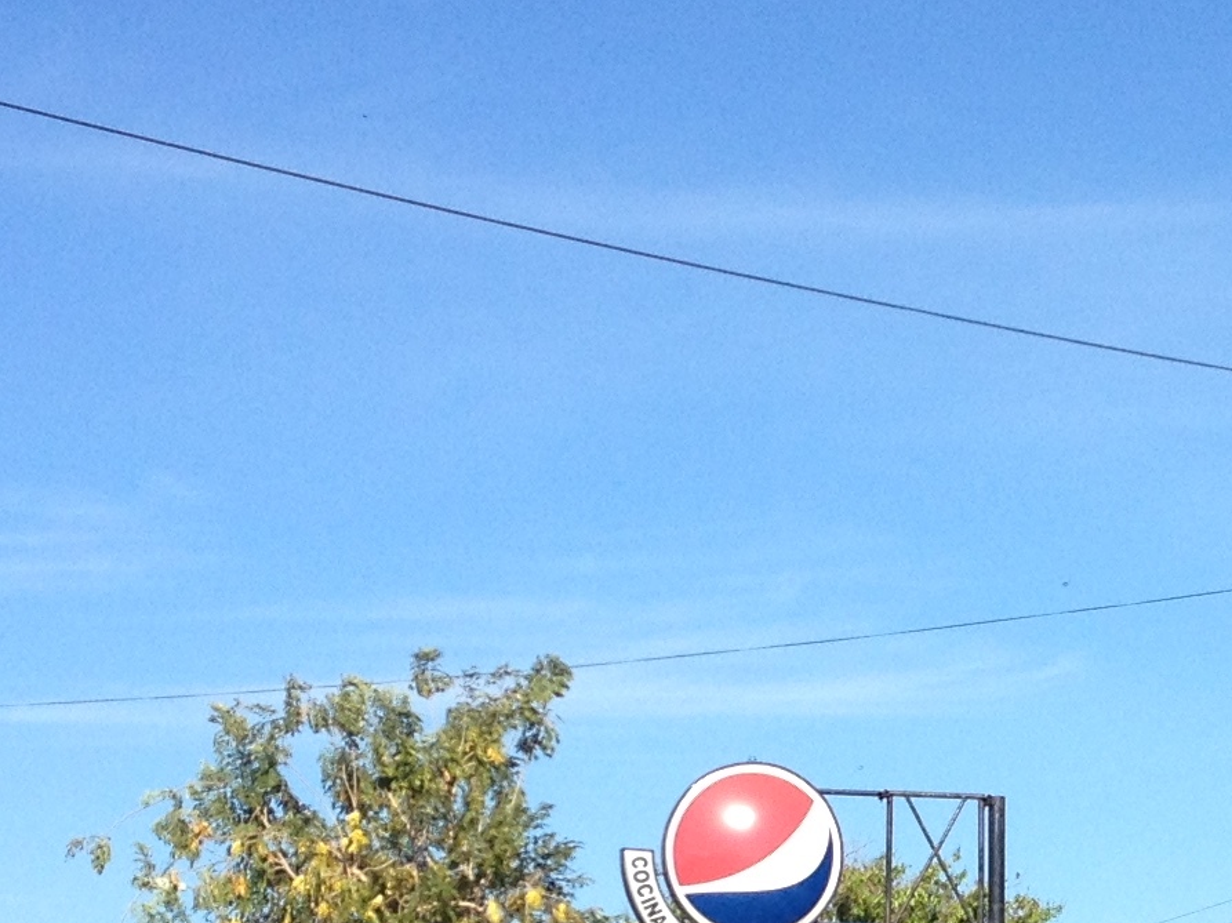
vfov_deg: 11.4
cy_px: 1043
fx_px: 4554
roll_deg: +0.6
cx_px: 1280
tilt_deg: +1.0
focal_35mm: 128
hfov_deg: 15.1
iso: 50
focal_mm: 4.28
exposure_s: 1/1672
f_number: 2.4
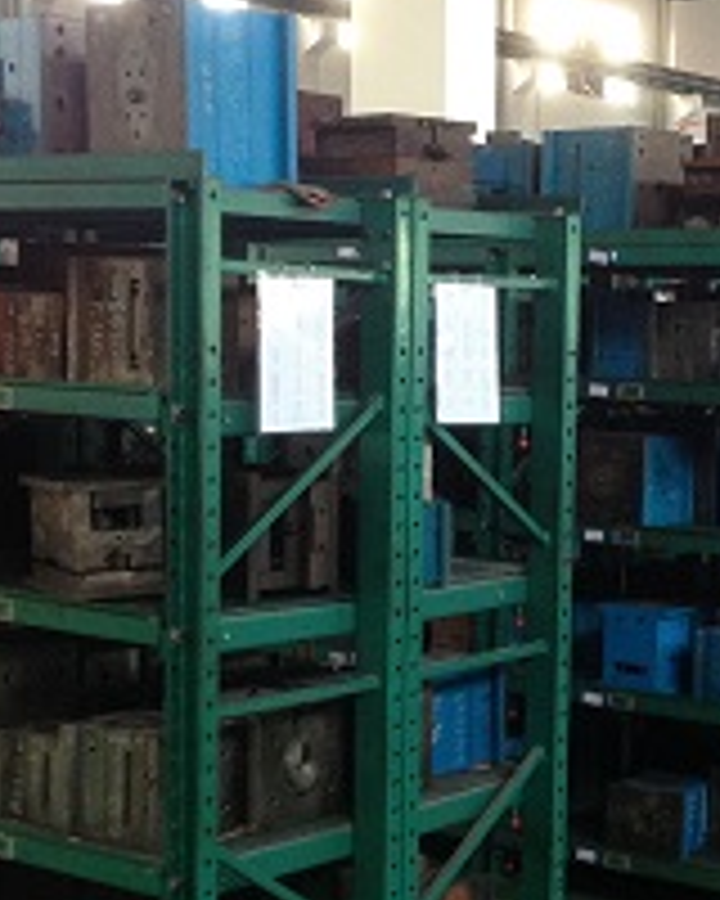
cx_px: 554
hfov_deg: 19.3
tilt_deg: -5.3
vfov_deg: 24.1
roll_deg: -1.6
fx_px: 2104
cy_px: 544
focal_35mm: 79
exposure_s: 1/20
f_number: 2.4
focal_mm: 4.12
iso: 160
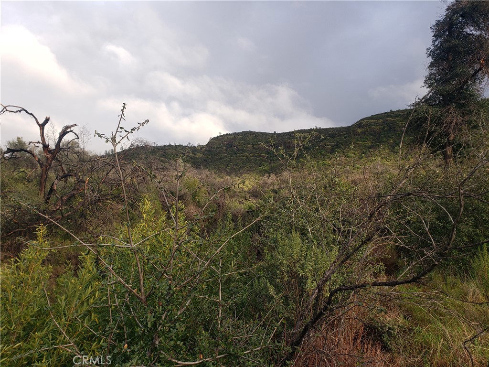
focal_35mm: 26
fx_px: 367
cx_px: 244
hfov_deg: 67.3
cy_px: 184
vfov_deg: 53.1
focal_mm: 4.3
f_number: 2.4
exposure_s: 1/281
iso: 50
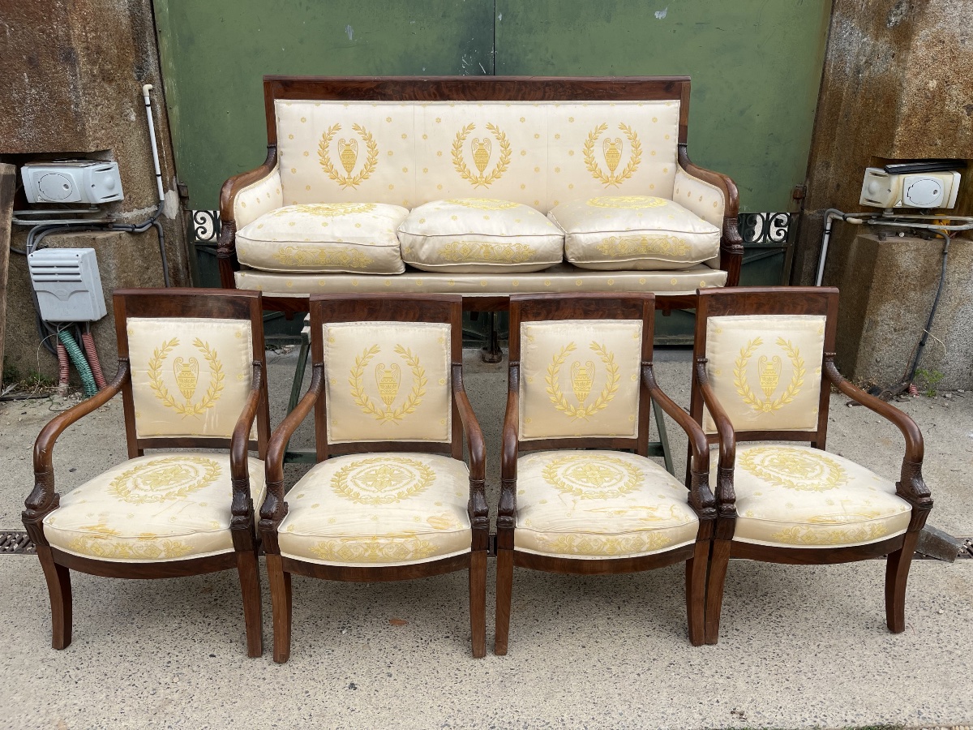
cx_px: 486
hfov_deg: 67.3
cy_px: 365
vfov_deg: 53.1
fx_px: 731
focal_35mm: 26
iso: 50
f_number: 1.6
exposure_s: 1/1252
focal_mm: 5.1
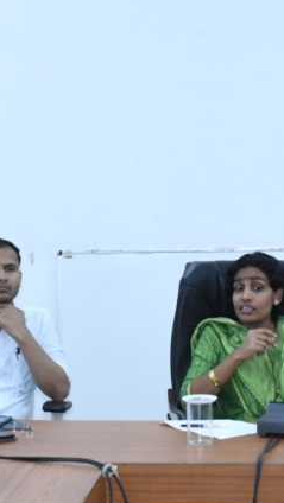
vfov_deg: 24.7
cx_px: 168
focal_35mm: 86
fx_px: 1150
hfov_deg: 14.1
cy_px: 239
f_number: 5.6
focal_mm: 23
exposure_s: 1/100
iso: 1600
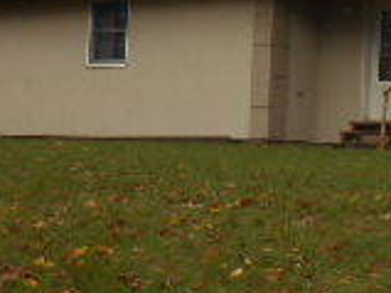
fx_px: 1411
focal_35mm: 125
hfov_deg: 14.9
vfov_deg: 11.8
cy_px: 49
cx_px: 534
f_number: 3.6
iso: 80
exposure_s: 1/320
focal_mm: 5.5
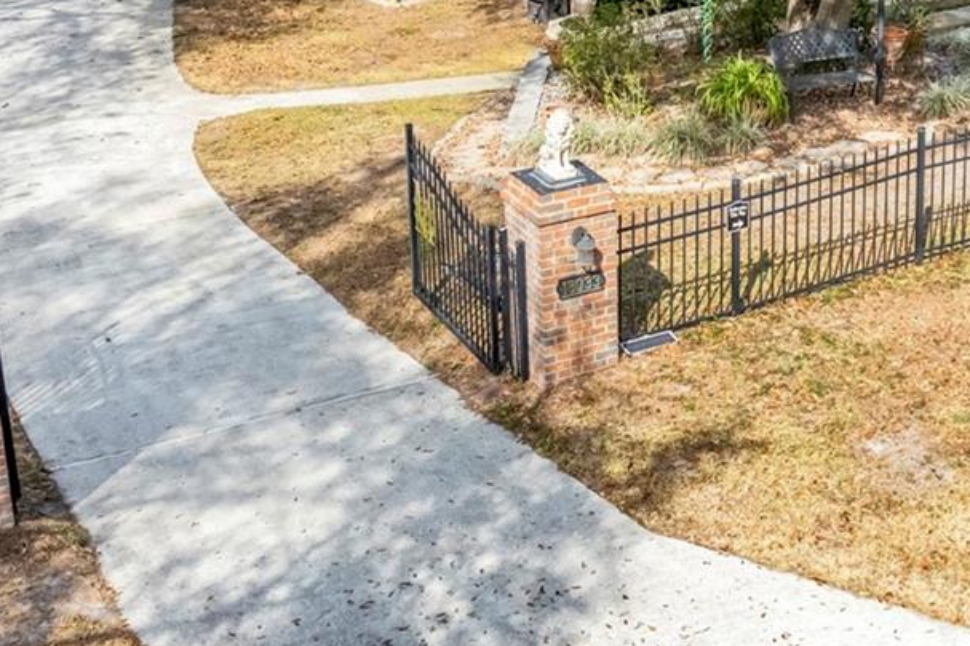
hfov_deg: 34.0
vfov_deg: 22.6
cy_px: 20
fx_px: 1562
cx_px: 687
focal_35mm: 58
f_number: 2.8
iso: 120
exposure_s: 1/240
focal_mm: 8.38
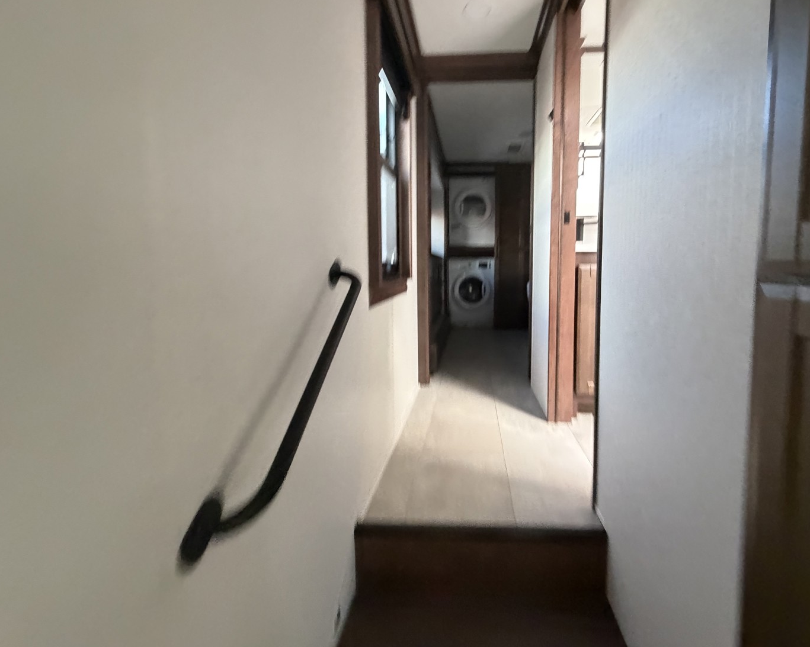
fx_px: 383
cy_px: 293
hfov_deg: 92.6
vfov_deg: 80.1
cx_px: 459
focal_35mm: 16
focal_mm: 2.22
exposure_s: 1/60
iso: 640
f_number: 2.2
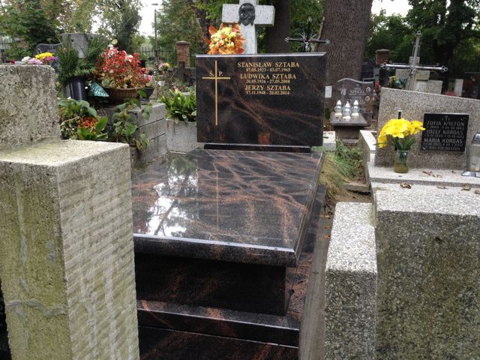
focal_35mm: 35
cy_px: 180
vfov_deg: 40.7
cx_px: 240
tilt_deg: -15.0
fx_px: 485
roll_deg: +1.0
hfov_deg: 52.6
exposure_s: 1/60
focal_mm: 4.28
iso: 50
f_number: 2.4
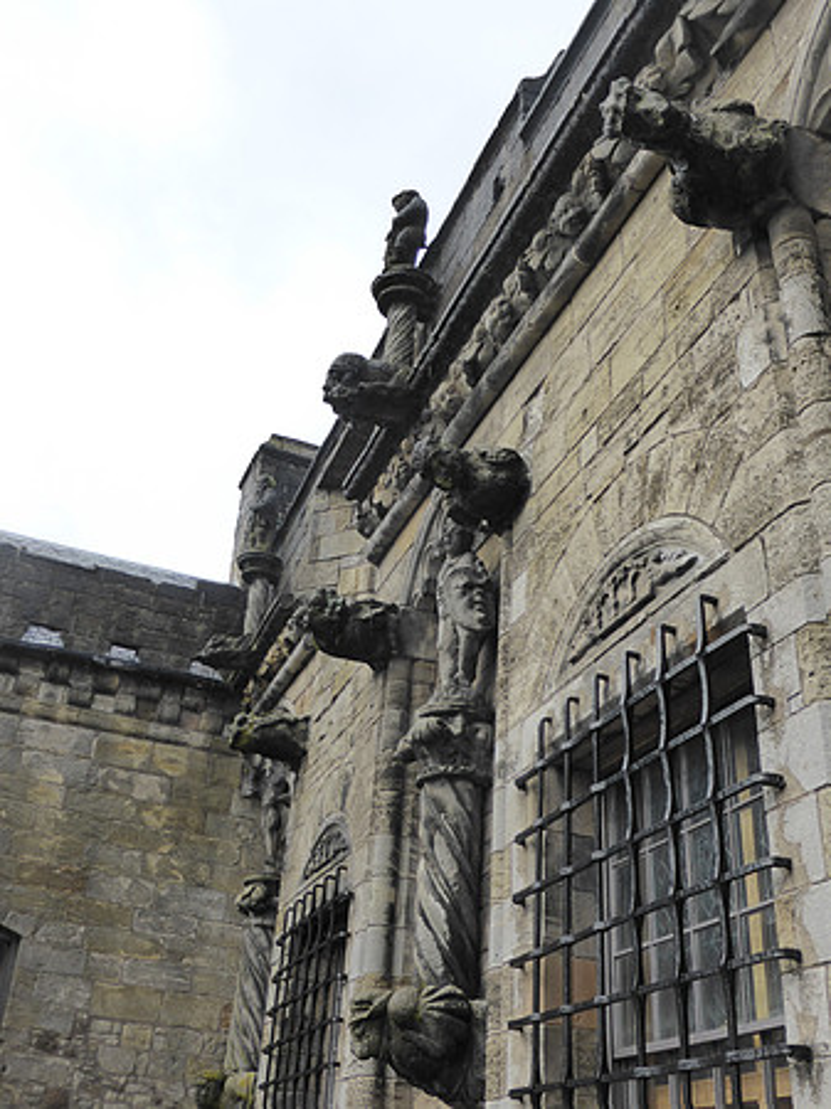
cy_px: 554
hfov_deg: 40.7
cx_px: 416
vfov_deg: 52.7
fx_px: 1121
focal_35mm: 35
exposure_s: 1/800
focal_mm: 6.1
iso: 200
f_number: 3.7
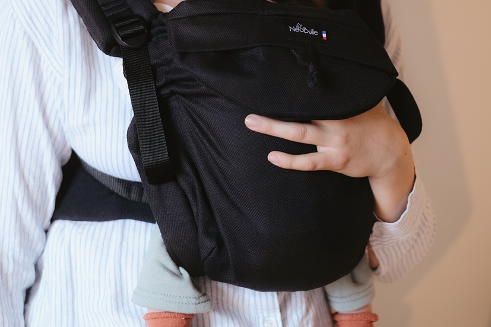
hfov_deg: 25.4
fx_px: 1091
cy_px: 31
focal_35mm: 80
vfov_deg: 16.8
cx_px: 246
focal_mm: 35
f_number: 1.8
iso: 400
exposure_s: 1/160
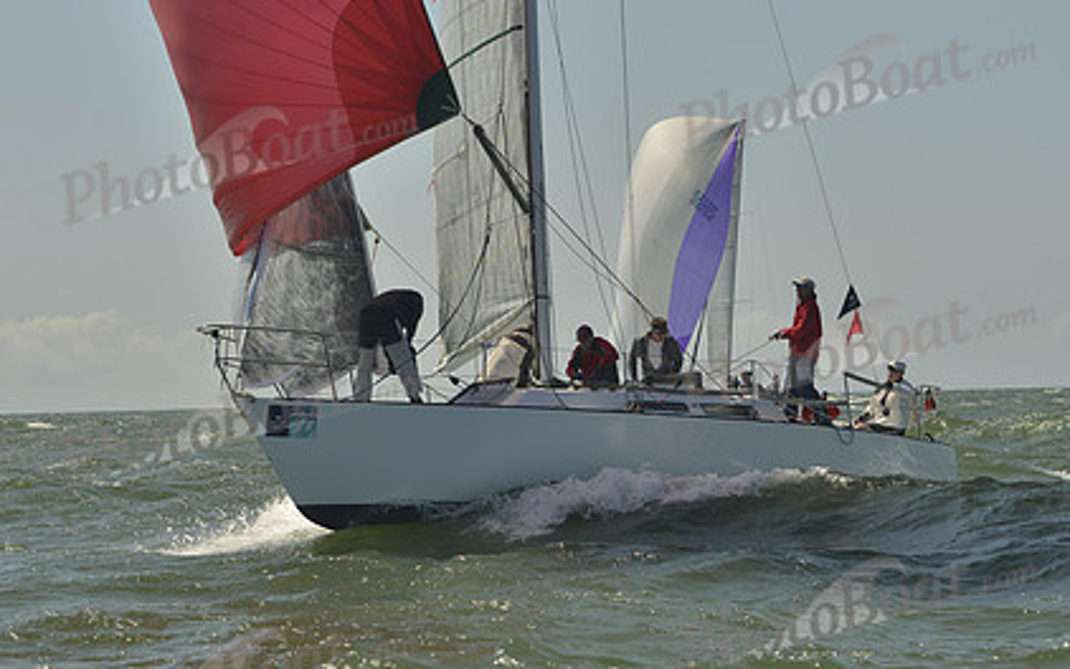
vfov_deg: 9.2
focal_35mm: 143
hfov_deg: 14.6
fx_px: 4171
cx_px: 550
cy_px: 255
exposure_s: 1/1000
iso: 280
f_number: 8
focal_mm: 102
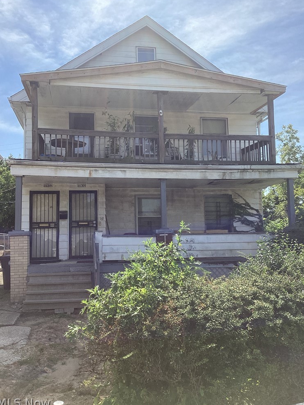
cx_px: 151
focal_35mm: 32
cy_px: 203
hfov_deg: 44.2
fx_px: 375
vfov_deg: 56.8
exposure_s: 1/1006
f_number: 2.4
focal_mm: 3.3
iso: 25
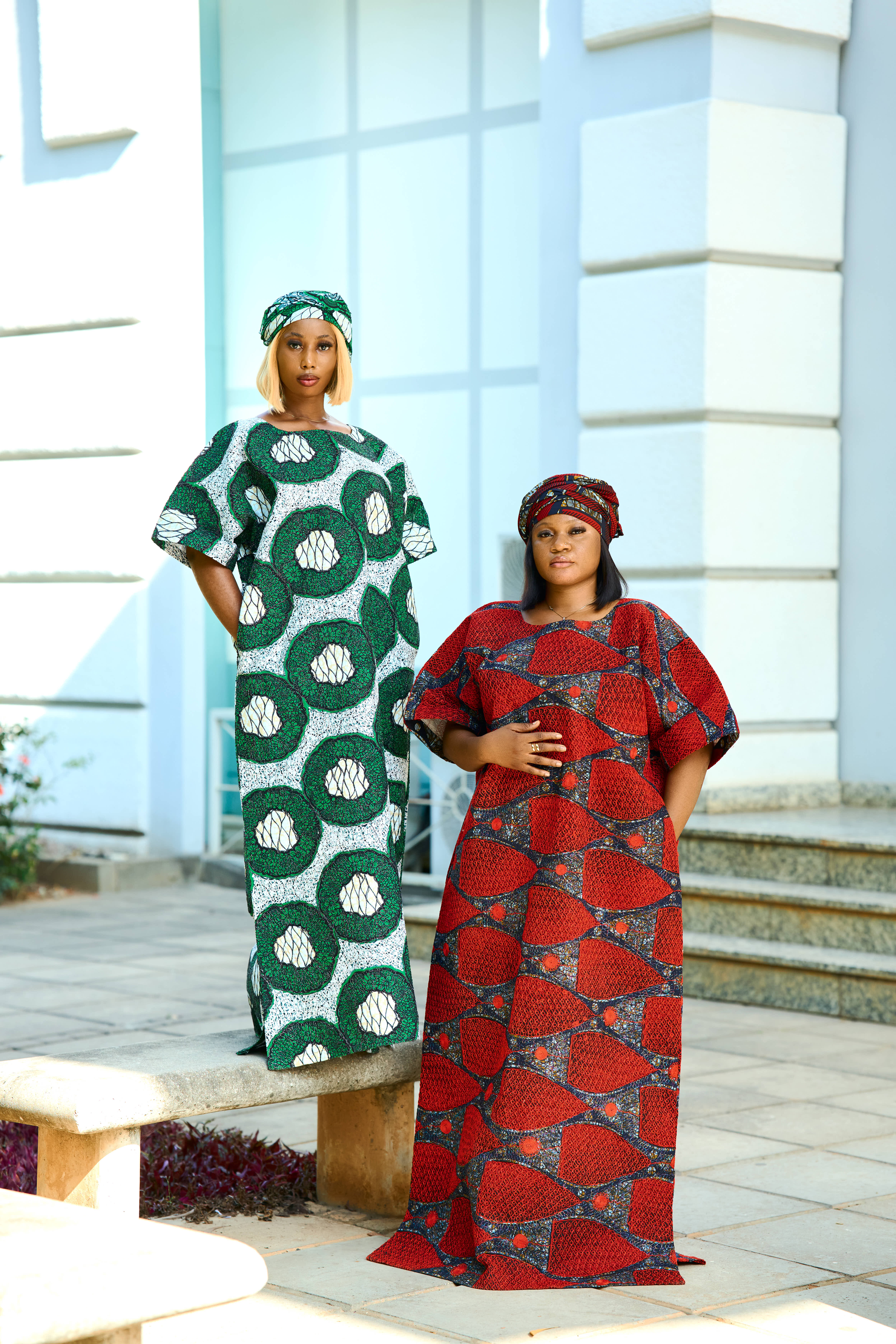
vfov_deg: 23.9
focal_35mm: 85
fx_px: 3173
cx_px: 448
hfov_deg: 16.1
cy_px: 672
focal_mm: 85
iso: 640
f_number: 2.8
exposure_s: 1/1250
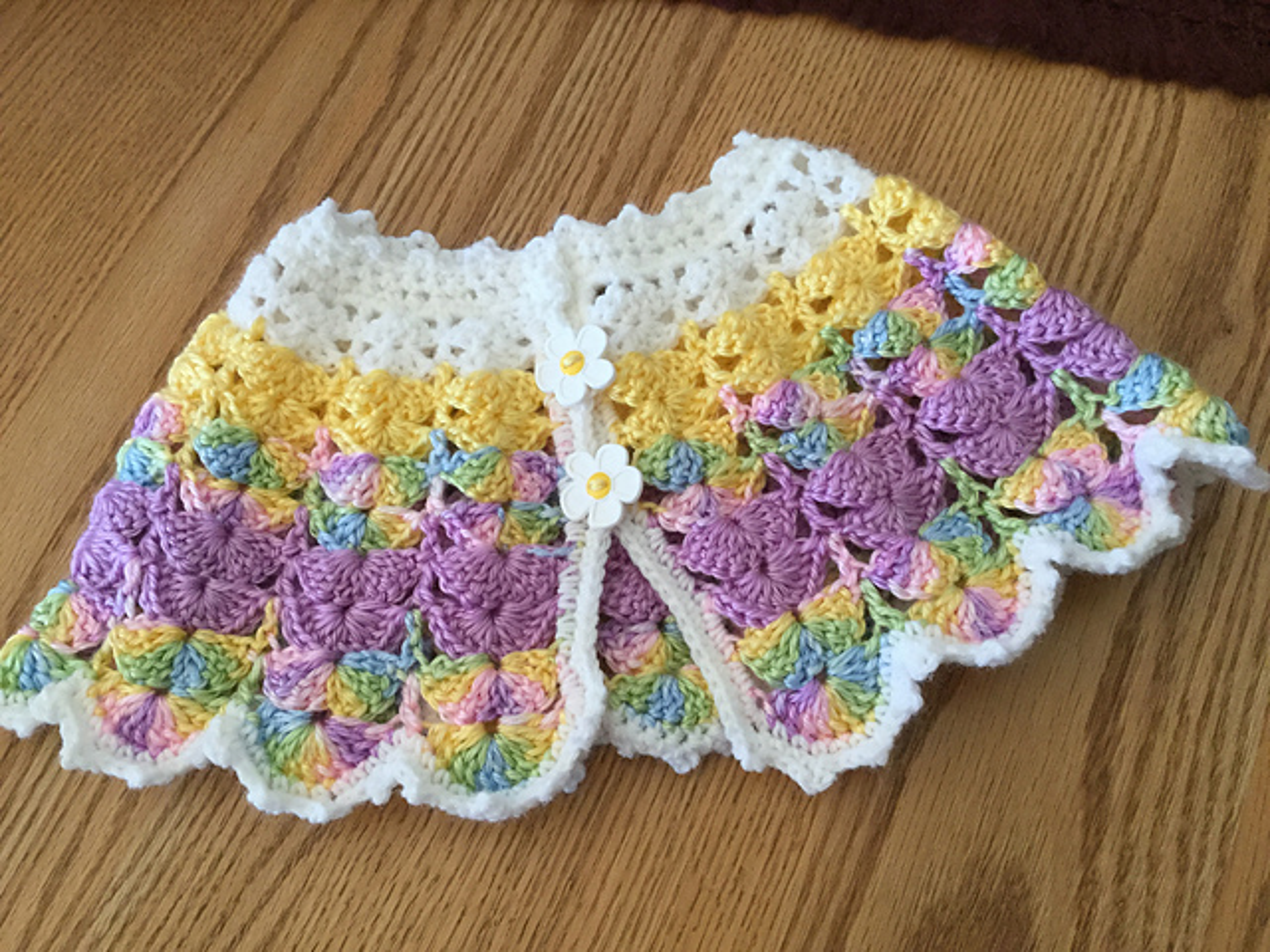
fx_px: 1137
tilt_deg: -70.8
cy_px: 476
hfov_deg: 58.4
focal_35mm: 31
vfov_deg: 45.4
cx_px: 635
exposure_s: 1/30
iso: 100
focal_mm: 3.3
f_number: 2.4
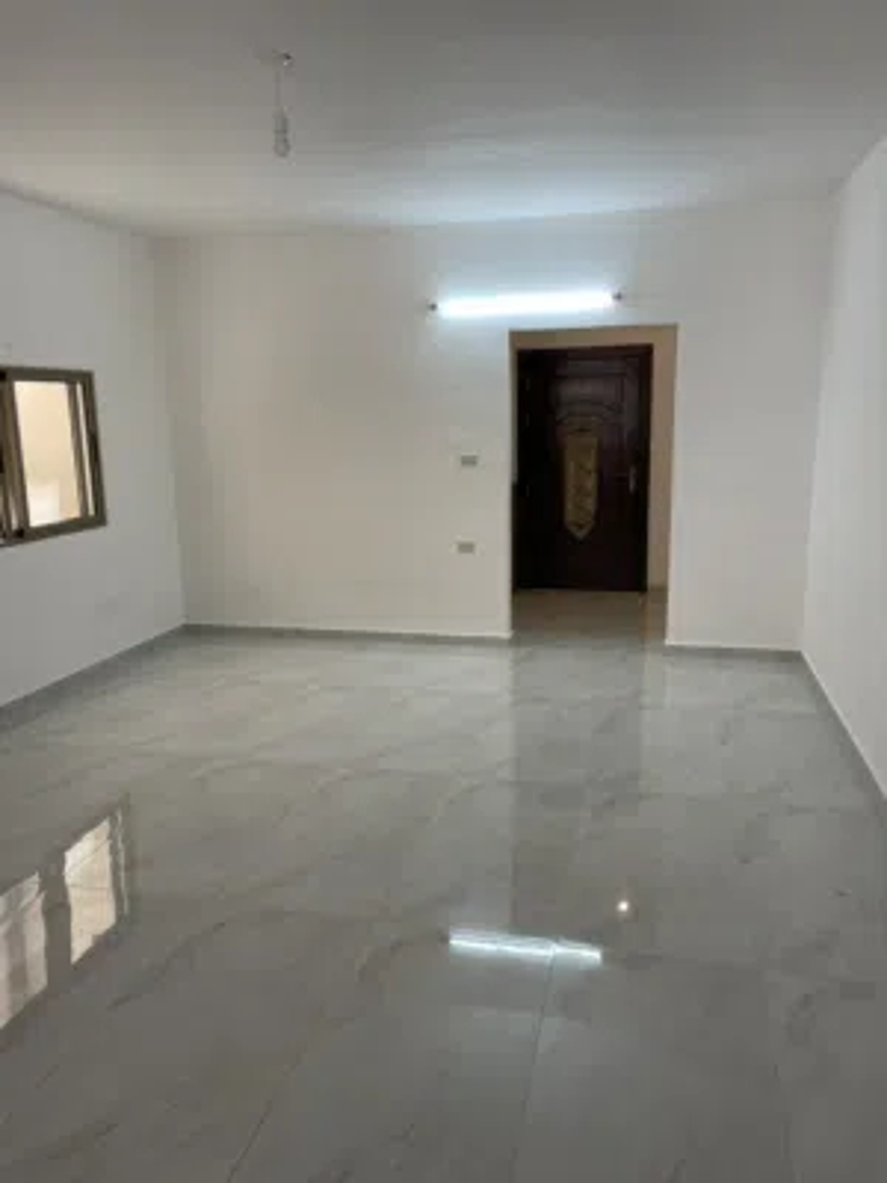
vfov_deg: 67.3
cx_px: 444
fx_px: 888
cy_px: 592
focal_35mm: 26
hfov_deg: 53.1
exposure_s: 1/121
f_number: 1.6
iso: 40
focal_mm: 4.2
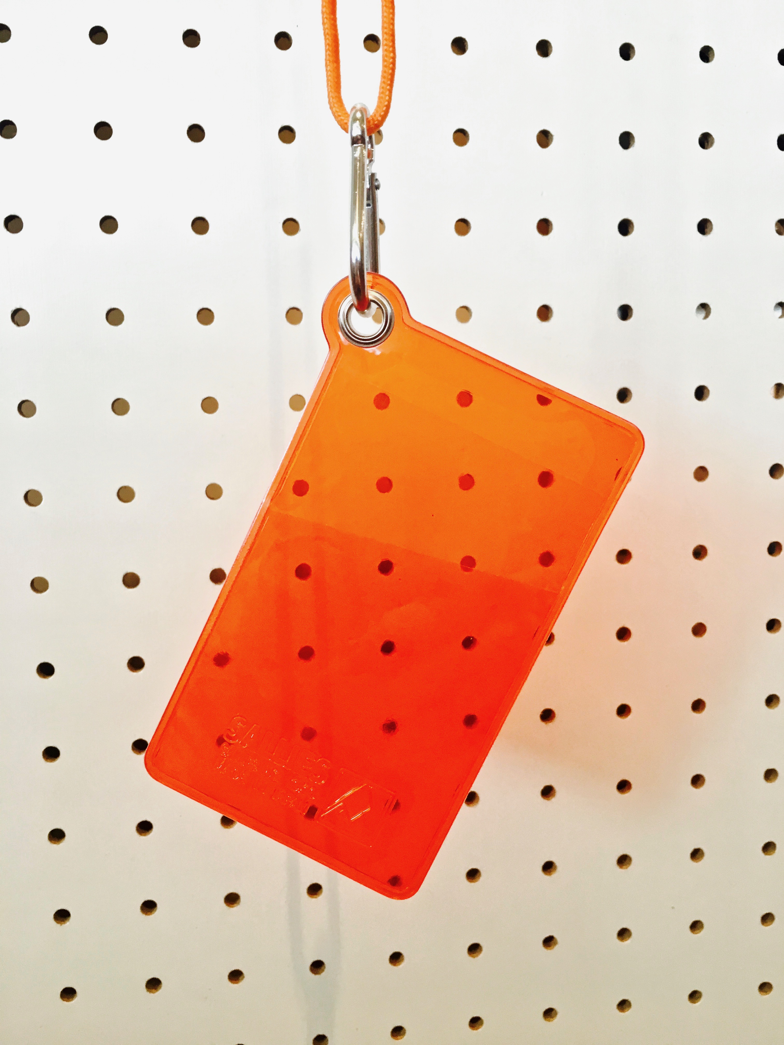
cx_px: 392
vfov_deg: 61.7
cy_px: 522
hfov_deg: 48.2
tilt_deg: -4.7
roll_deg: +1.7
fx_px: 876
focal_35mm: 29
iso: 80
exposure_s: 1/33
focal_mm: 4.15
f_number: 2.2
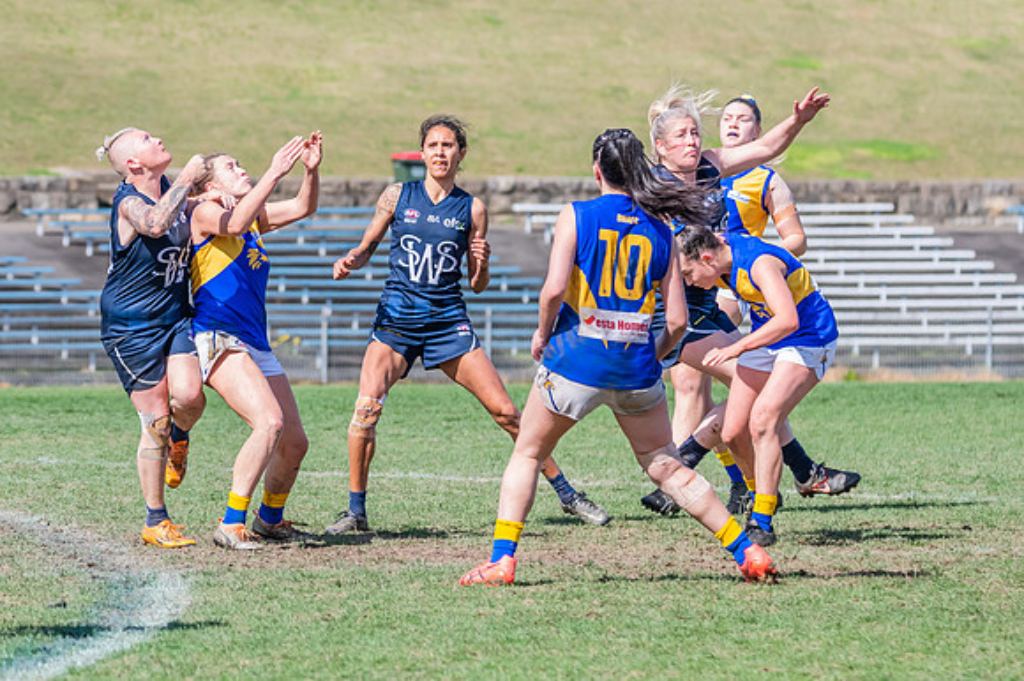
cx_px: 208
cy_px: 270
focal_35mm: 385
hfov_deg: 5.4
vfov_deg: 3.6
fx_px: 10937
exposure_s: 1/1600
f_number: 8
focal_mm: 240
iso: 800
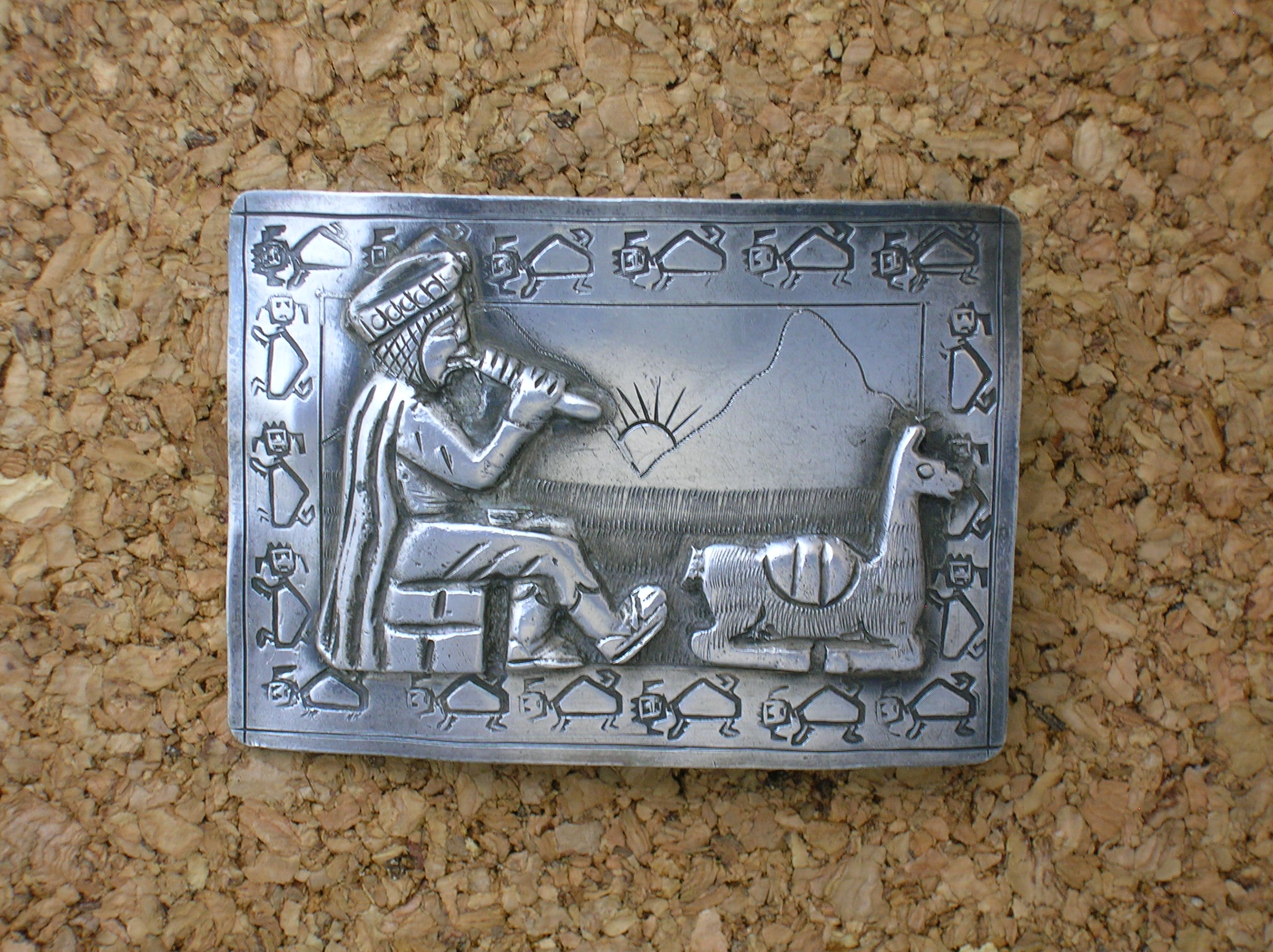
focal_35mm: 74
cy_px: 476
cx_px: 636
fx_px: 2719
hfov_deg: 26.4
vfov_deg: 19.9
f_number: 4
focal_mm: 12.3
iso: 62
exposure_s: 1/4
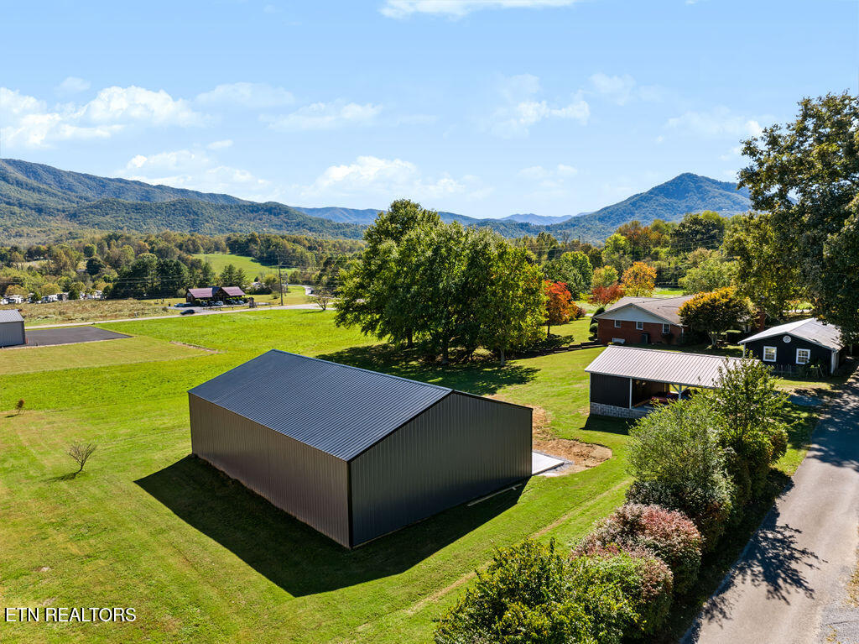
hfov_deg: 71.6
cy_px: 322
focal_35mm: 24
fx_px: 595
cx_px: 430
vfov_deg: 56.8
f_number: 2.8
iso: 170
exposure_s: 1/60
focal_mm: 12.29
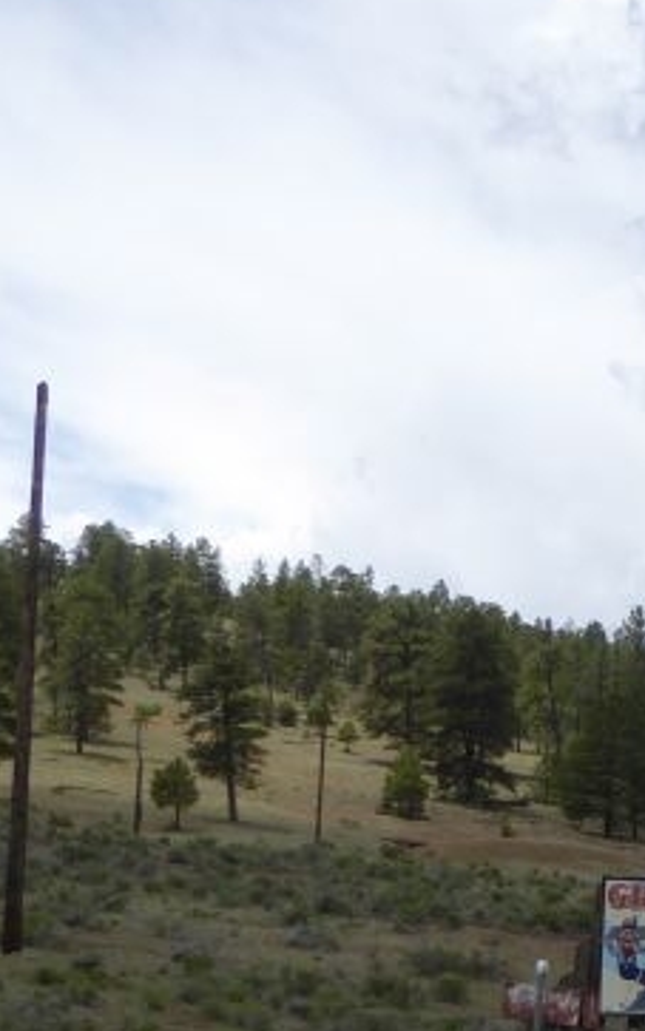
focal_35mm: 73
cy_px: 932
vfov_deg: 27.2
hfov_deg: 16.4
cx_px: 955
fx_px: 2052
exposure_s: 1/1300
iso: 100
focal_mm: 4.3
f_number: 3.3
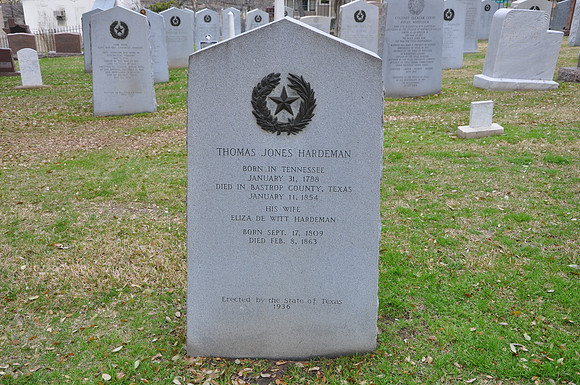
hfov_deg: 51.3
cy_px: 192
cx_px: 290
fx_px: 603
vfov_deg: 35.4
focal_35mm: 38
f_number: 7.1
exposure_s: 1/50
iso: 200
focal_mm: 25
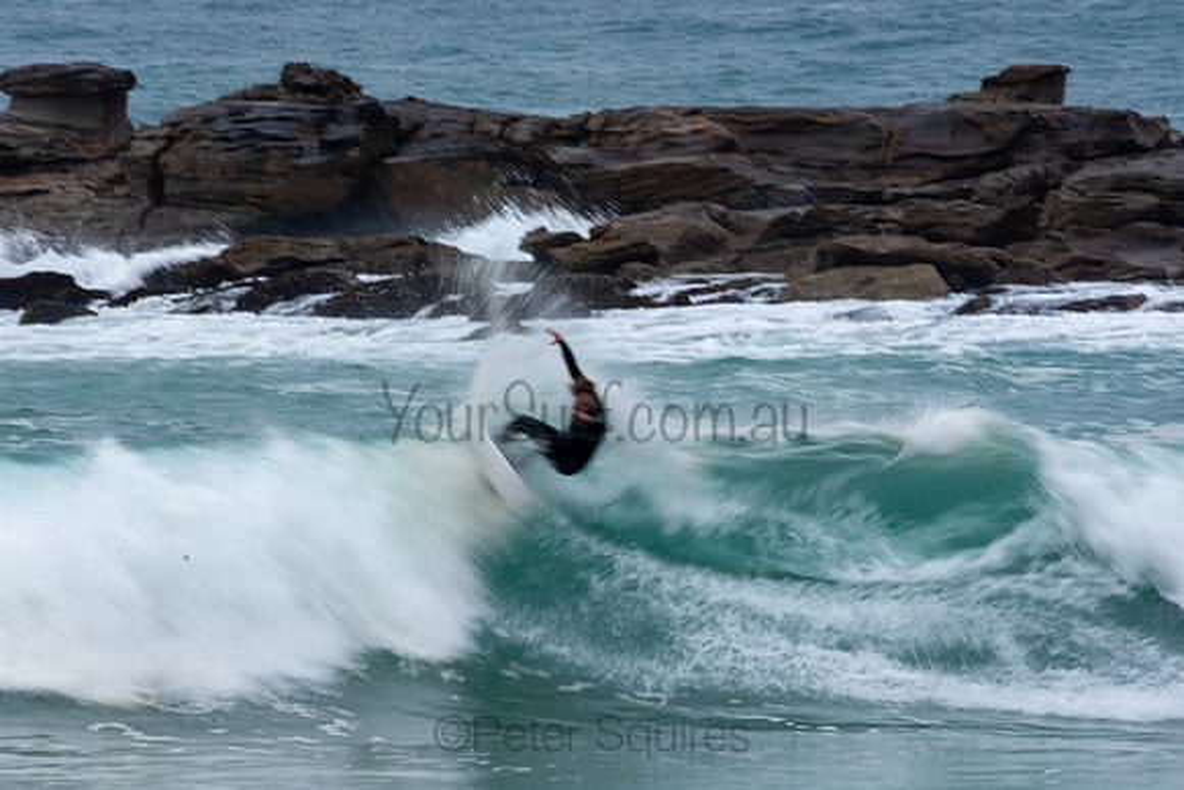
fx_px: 24671
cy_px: 395
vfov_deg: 1.8
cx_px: 592
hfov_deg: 2.7
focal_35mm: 750
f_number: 22
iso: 100
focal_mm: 500
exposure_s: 1/25
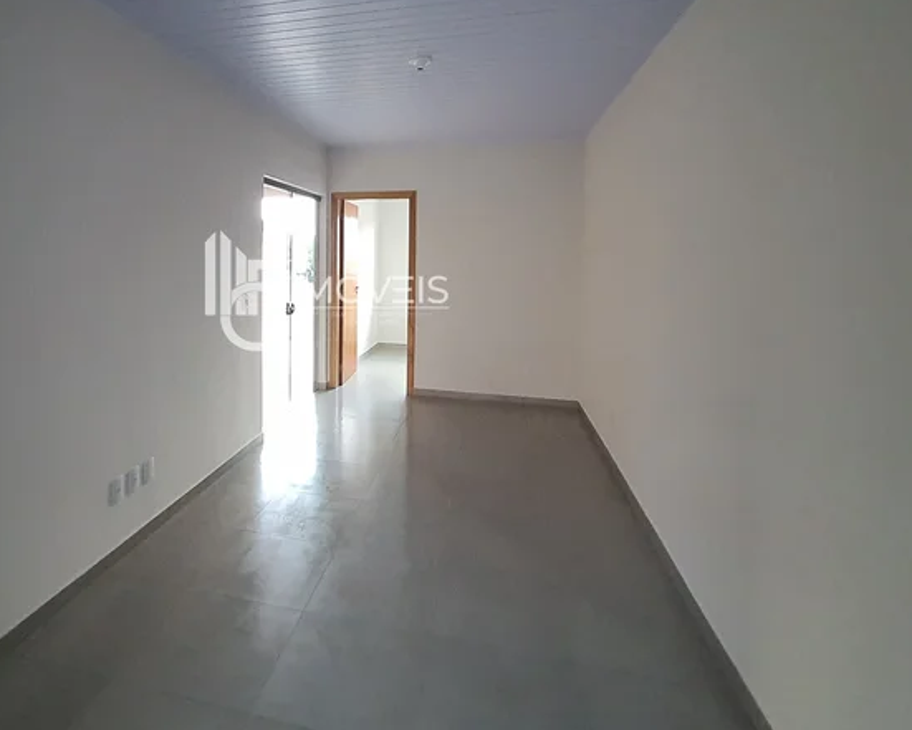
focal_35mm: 19
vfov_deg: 70.1
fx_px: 513
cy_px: 291
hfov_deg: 81.3
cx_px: 328
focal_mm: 1.74
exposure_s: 1/30
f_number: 2.2
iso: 400
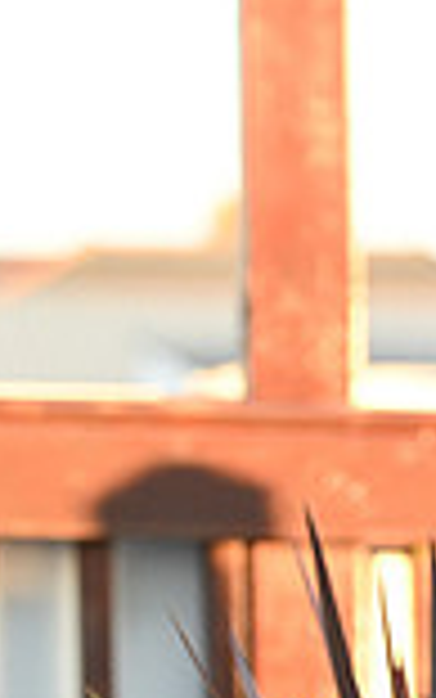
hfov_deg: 2.8
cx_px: 1173
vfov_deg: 4.6
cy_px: 736
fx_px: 8680
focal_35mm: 457
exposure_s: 1/250
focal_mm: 120
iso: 1000
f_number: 5.6
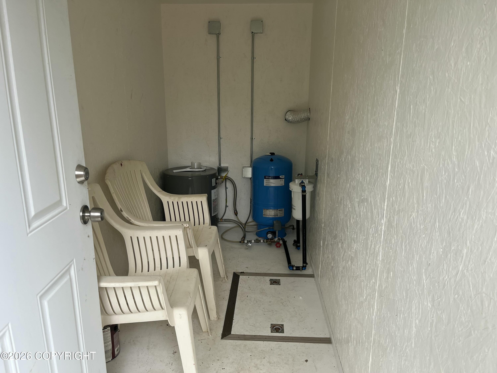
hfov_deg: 67.3
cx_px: 248
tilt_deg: -14.4
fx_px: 373
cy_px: 186
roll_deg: -0.7
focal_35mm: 26
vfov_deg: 53.1
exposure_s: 1/141
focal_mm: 5.1
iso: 32
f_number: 1.6
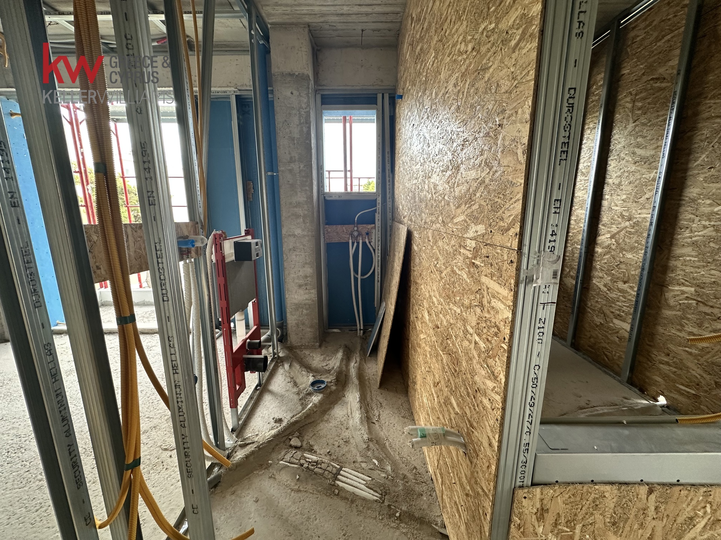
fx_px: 292
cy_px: 270
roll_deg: +0.0
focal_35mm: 14
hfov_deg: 102.1
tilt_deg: -11.4
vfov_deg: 85.7
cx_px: 360
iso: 160
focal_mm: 2.22
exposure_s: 1/99
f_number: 2.2
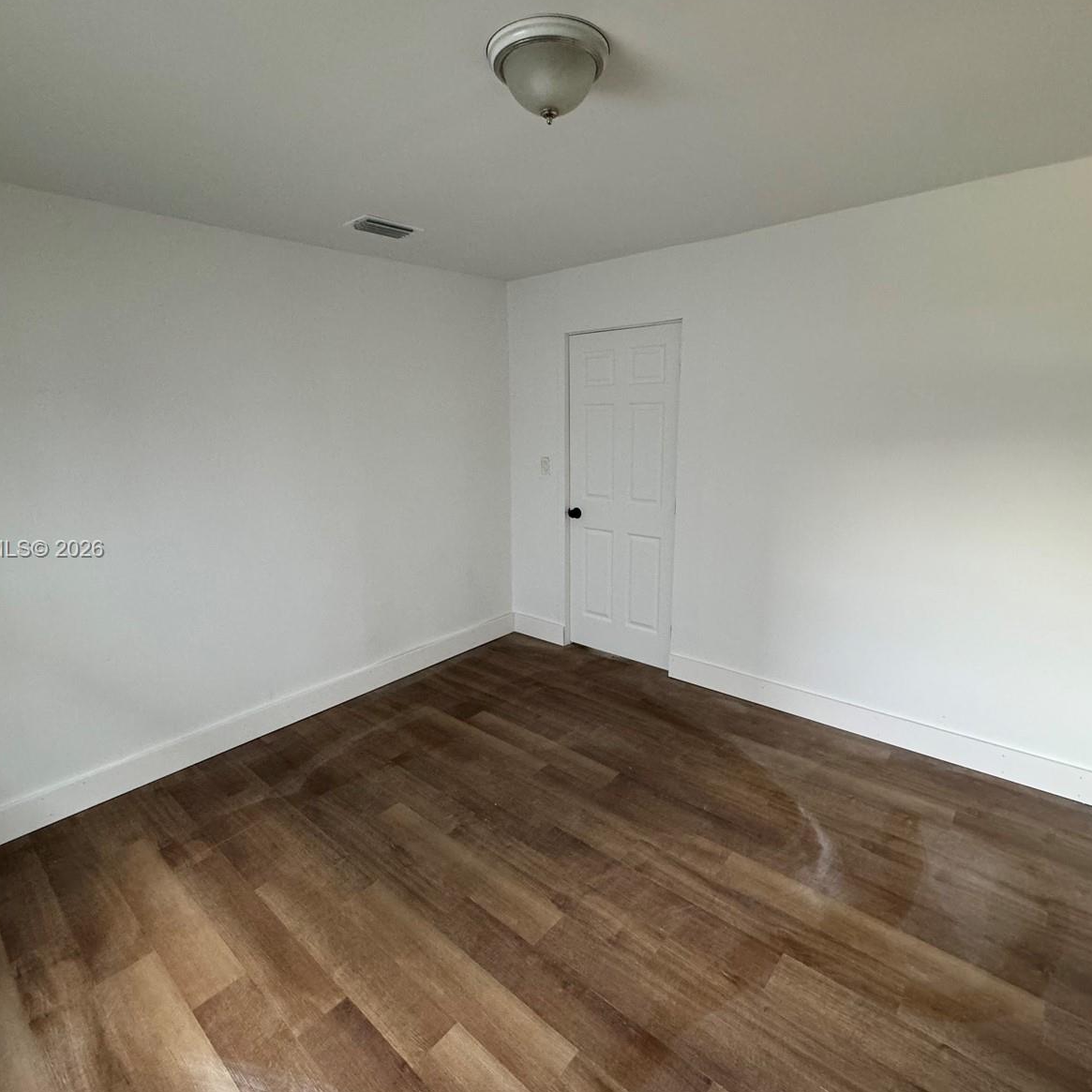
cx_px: 561
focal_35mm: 17
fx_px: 607
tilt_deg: -14.5
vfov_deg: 84.0
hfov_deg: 83.9
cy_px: 550
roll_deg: +0.7
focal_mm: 2.22
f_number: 2.2
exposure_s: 1/99
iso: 250
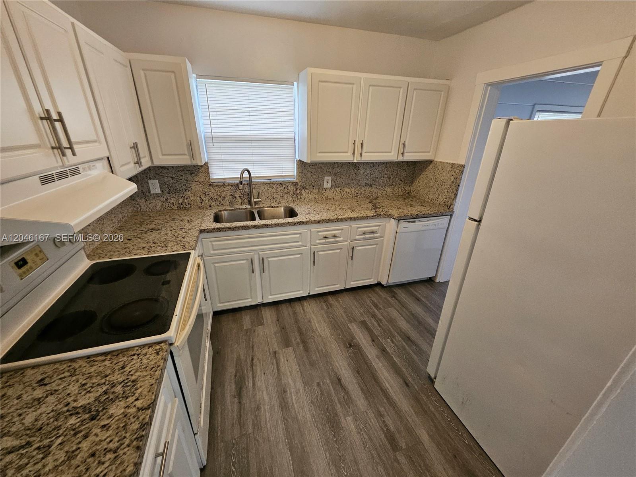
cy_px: 238
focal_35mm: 13
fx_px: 239
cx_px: 318
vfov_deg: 89.9
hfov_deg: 106.2
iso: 250
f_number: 2.2
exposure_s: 1/60
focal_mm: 1.74
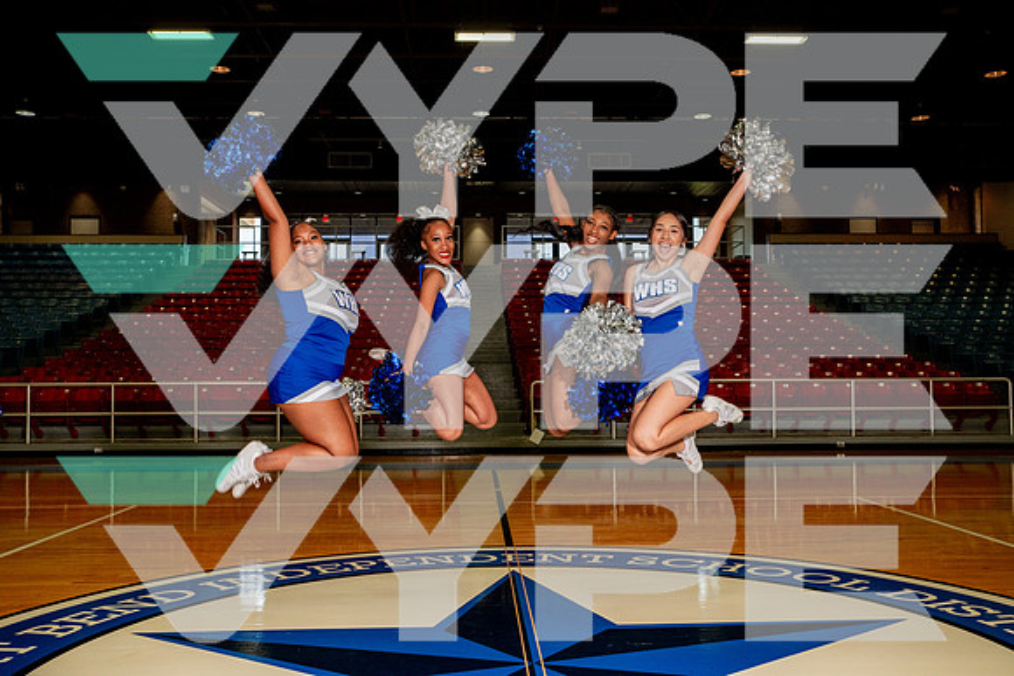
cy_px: 338
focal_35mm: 34
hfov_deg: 55.8
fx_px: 958
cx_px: 507
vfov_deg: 38.9
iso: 800
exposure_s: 1/320
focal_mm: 34
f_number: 7.1
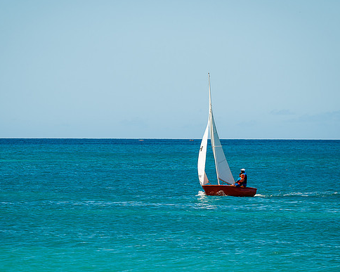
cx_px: 198
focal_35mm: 321
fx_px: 3229
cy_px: 105
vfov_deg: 4.8
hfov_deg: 6.0
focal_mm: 200
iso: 100
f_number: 8
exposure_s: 1/320
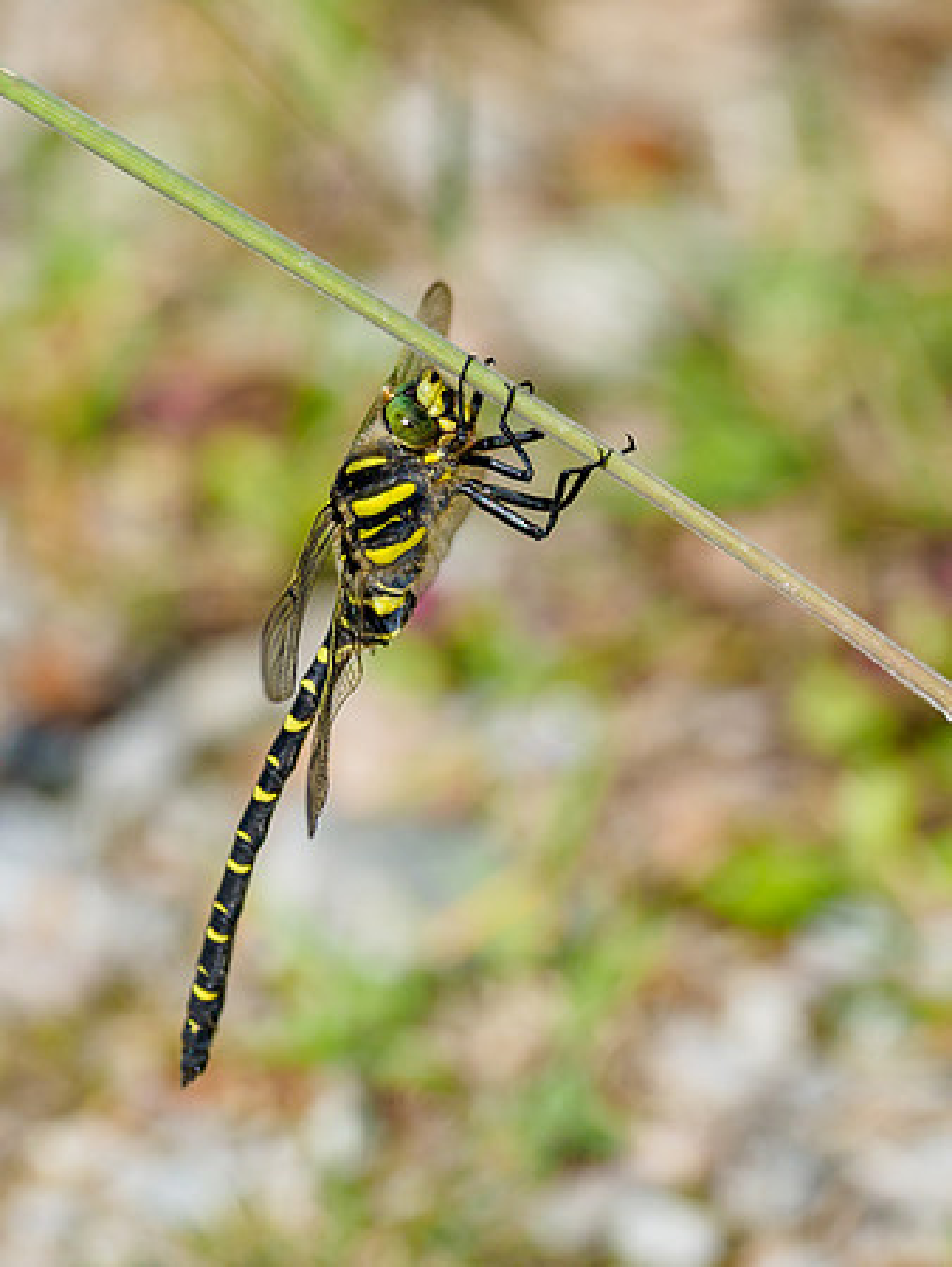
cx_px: 476
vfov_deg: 2.0
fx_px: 37088
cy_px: 467
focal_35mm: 1012
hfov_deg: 1.5
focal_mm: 300
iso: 200
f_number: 4.5
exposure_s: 1/1250
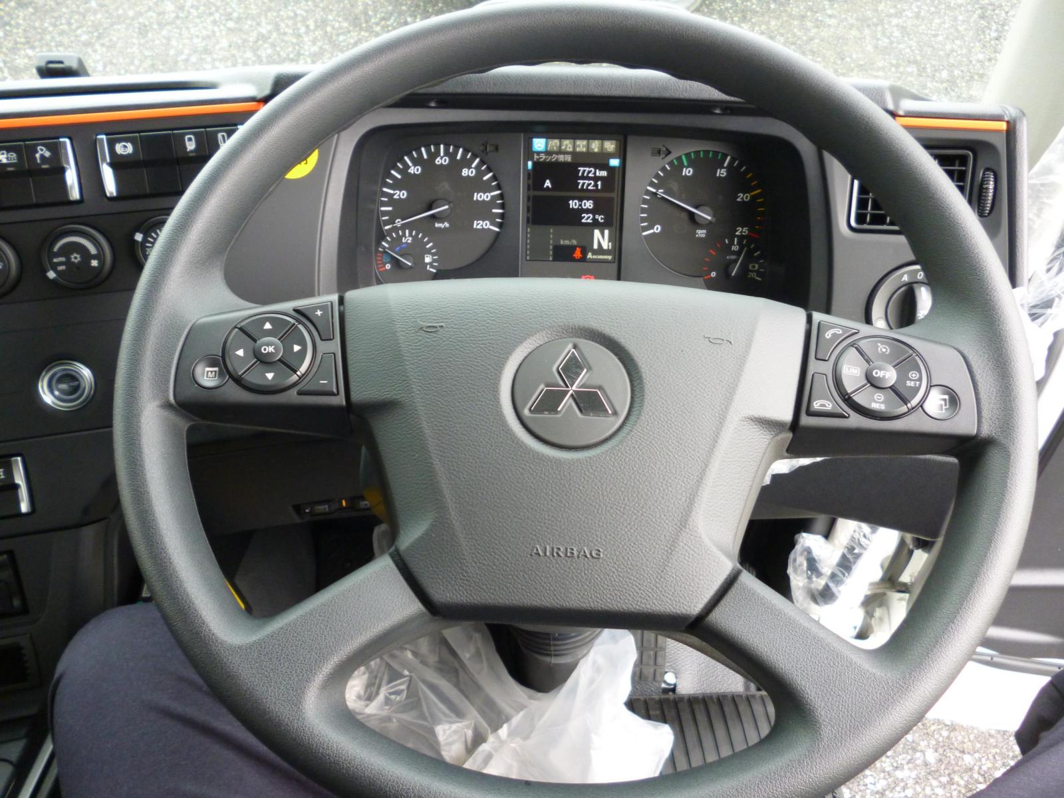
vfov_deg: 49.7
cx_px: 532
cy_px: 399
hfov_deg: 63.4
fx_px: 861
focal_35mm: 28
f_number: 3.1
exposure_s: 1/60
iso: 250
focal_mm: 5
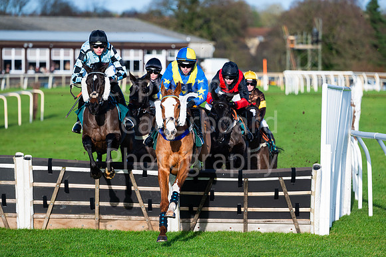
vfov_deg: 6.5
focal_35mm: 213
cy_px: 119
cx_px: 202
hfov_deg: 9.7
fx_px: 2279
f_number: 3.5
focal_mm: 185
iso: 320
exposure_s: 1/4000
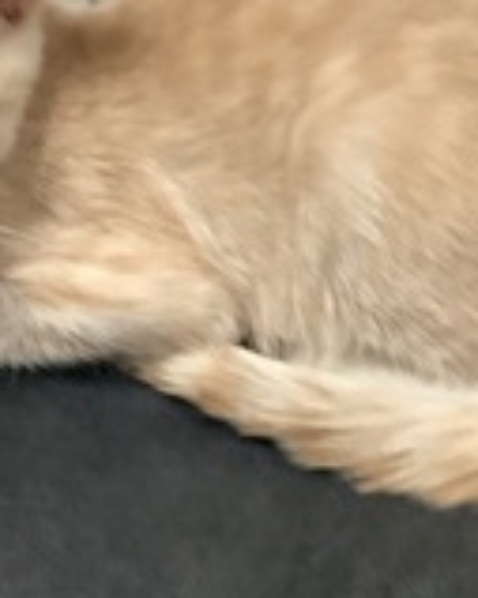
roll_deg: +0.5
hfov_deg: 19.2
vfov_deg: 23.7
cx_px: 258
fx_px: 1416
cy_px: 188
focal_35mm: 80
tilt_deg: -28.0
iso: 320
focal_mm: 3.3
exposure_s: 1/40
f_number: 2.4
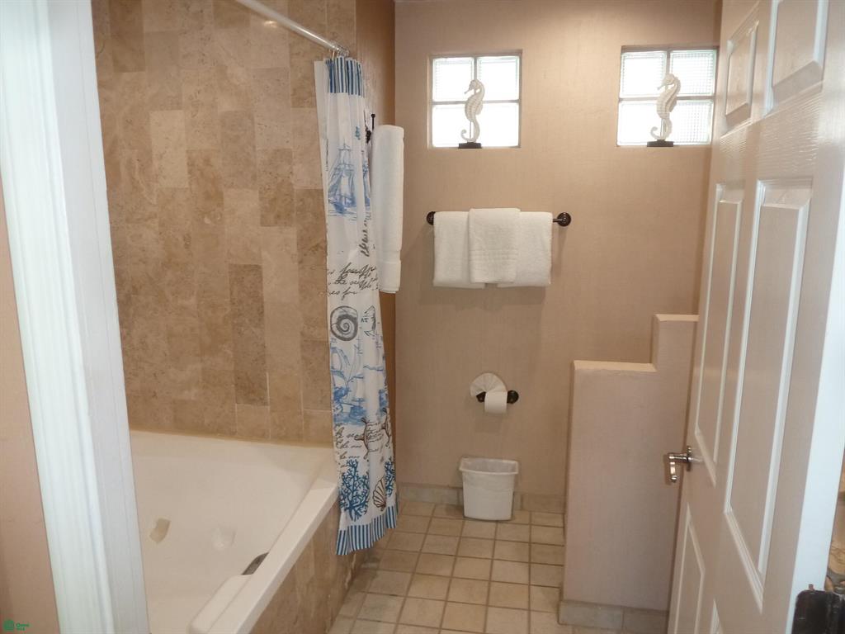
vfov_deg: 54.9
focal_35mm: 25
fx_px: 610
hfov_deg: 69.4
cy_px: 317
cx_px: 422
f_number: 3.3
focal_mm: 4.1
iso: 200
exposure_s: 1/30
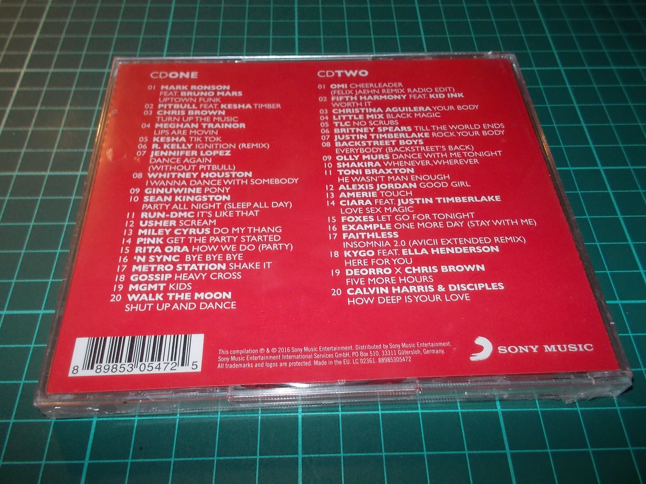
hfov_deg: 61.7
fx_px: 541
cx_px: 323
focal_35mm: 29
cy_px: 242
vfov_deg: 48.2
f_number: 3.3
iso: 200
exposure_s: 1/30
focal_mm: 4.1
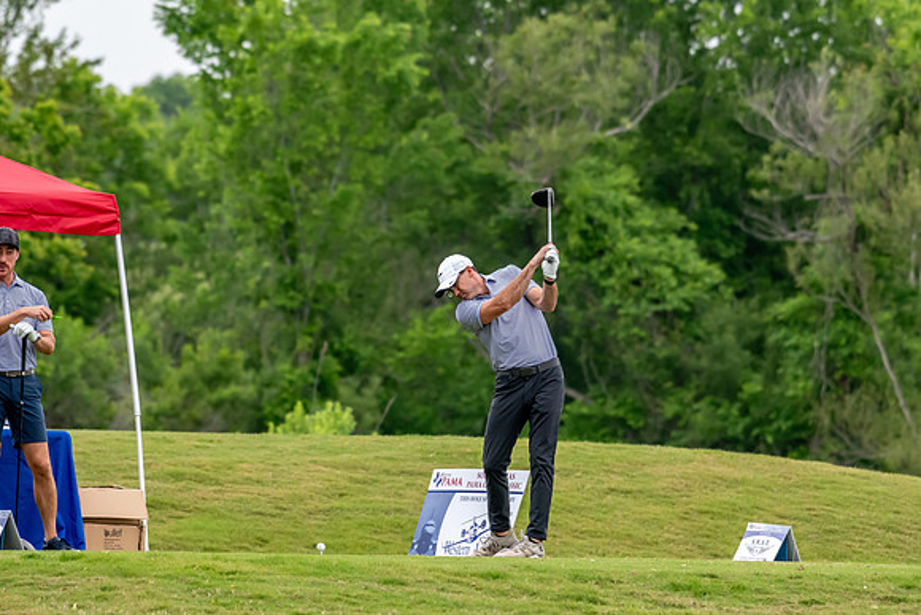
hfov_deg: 4.7
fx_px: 11131
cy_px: 308
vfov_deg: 3.2
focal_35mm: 435
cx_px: 460
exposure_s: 1/2000
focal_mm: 290
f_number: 5.6
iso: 1800
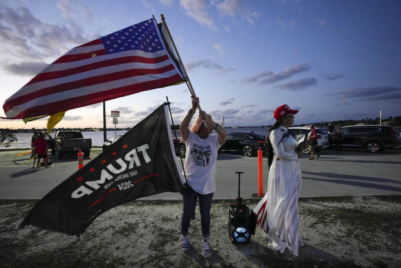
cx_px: 200
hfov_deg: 96.7
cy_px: 134
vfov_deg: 73.8
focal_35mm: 16
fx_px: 178
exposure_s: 1/125
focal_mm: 16
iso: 3200
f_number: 2.8
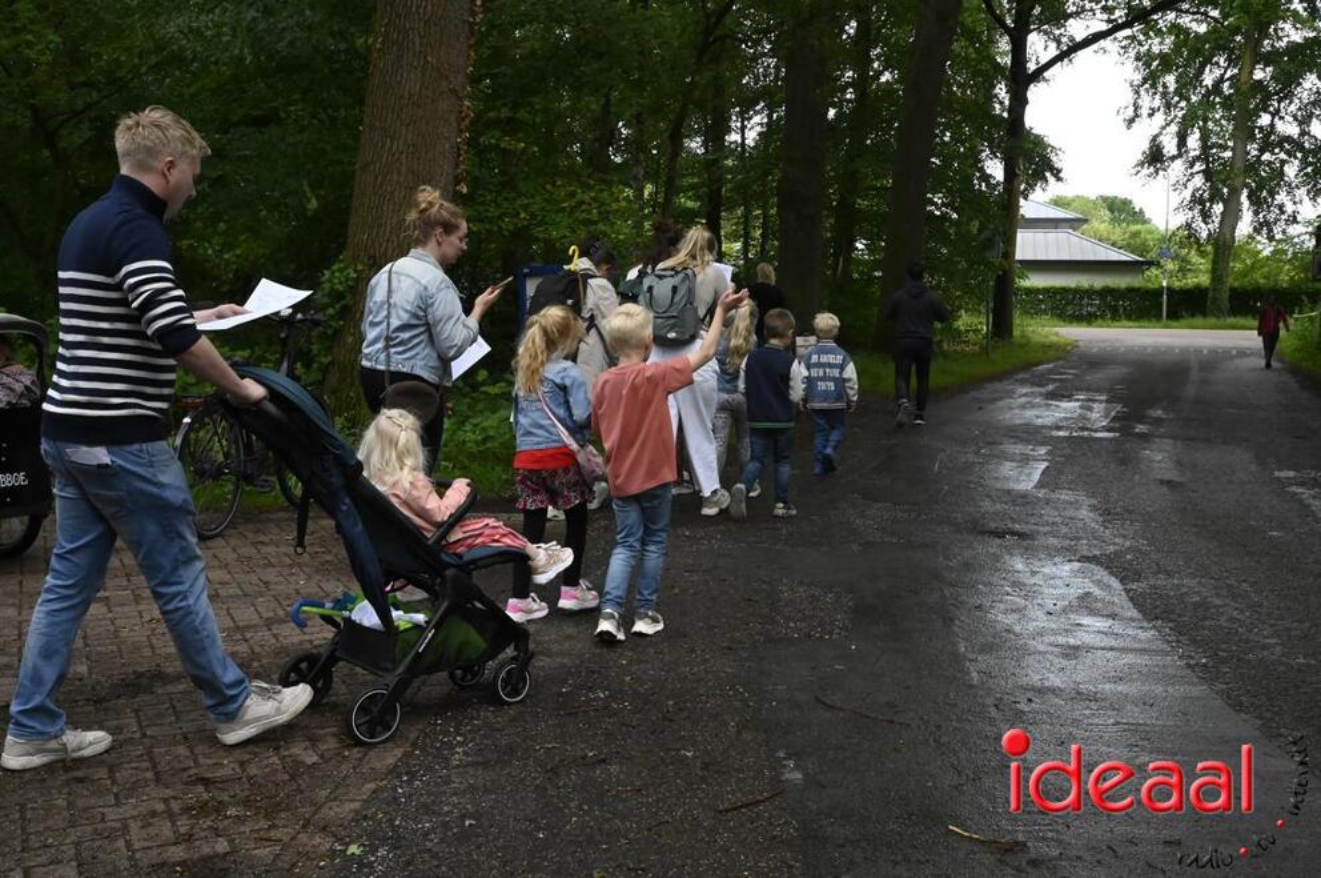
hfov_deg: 48.5
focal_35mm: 40
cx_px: 660
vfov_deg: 33.3
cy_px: 439
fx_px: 1466
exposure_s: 1/800
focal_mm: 40
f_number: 16
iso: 8000
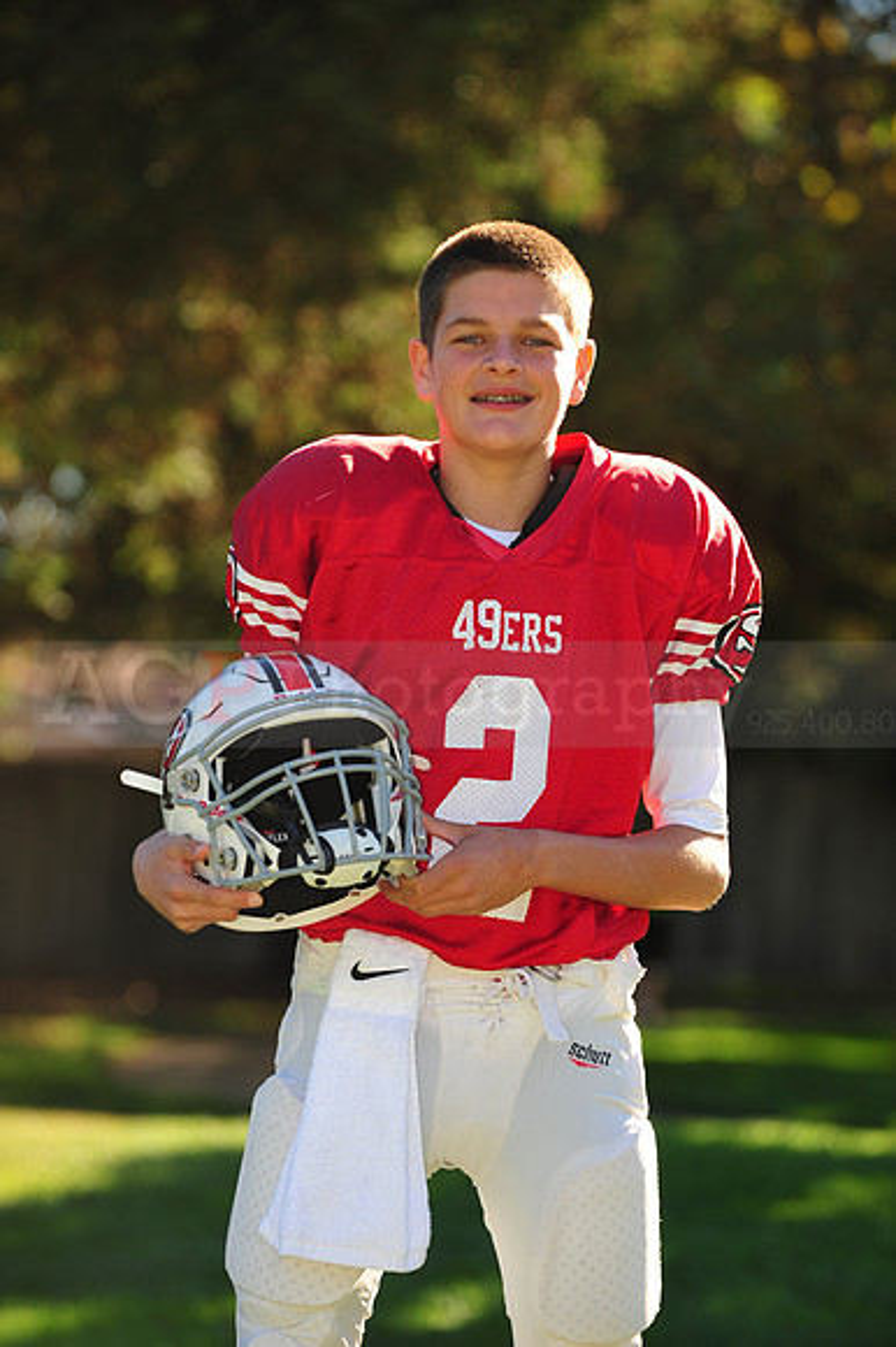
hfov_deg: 7.8
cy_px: 674
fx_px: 6541
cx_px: 448
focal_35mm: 175
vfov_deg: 11.8
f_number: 4.5
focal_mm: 175
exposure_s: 1/400
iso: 200
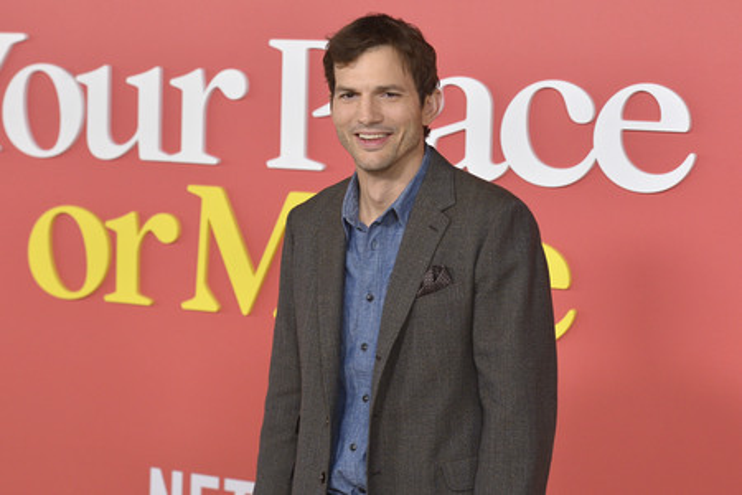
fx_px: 1546
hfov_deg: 27.0
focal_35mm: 75
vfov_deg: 18.2
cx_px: 371
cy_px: 248
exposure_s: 1/320
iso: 1600
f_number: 6.3
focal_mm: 75
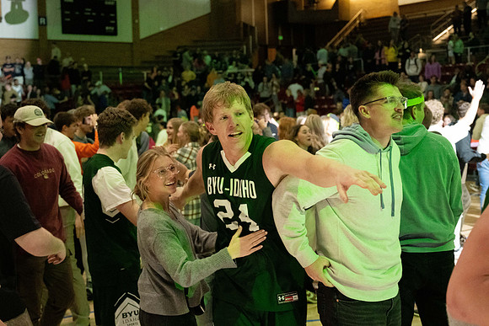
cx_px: 246
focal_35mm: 54
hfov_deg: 37.0
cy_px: 131
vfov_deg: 25.1
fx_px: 731
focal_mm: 45
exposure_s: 1/400
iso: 8000
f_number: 4
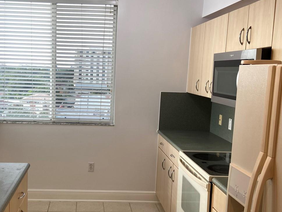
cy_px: 117
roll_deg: -1.7
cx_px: 98
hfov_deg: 43.3
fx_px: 350
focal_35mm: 43
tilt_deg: -9.2
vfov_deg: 33.6
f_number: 1.8
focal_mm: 4.25
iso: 32
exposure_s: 1/126
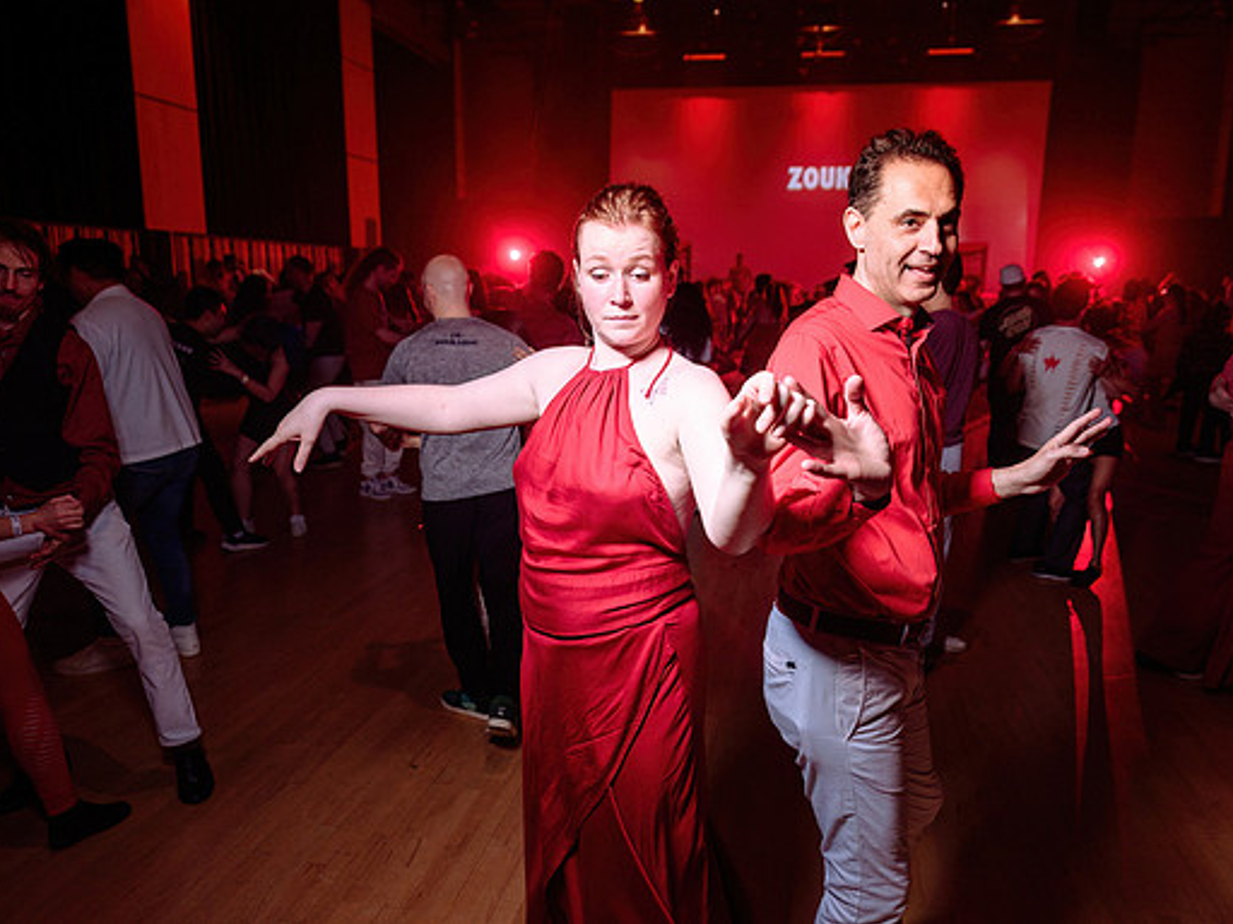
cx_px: 671
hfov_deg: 65.2
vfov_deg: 51.4
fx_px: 962
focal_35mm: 27
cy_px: 461
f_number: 2.8
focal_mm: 24
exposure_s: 1/60
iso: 800
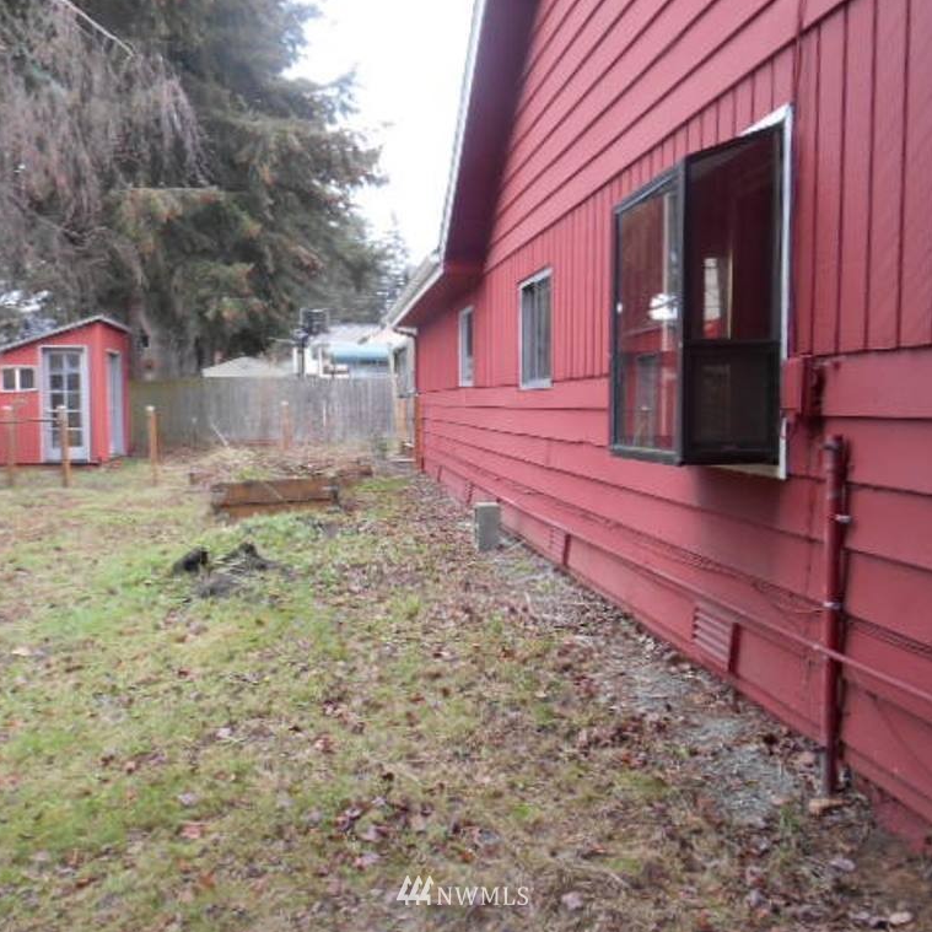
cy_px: 465
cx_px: 465
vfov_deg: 52.5
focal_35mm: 31
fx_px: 944
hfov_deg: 52.5
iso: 125
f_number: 3.4
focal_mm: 4.7
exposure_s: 1/30
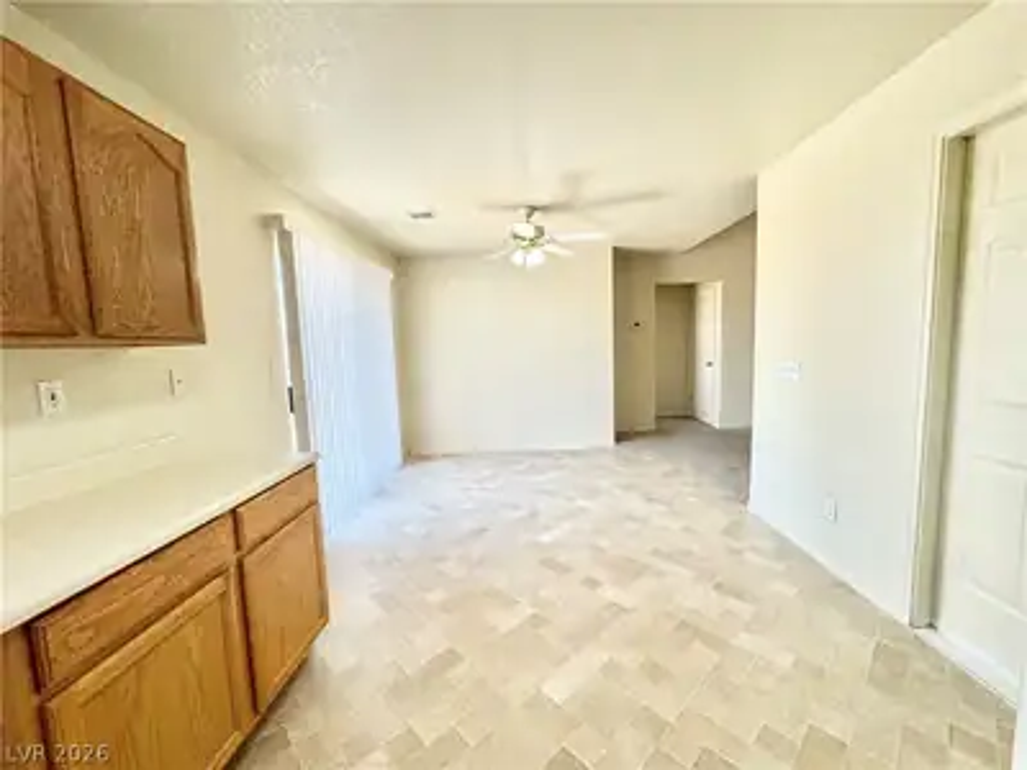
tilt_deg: -6.1
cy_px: 385
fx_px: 415
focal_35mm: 14
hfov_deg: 102.1
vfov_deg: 85.7
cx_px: 514
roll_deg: +2.1
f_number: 2.2
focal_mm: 2.22
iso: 40
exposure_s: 1/120
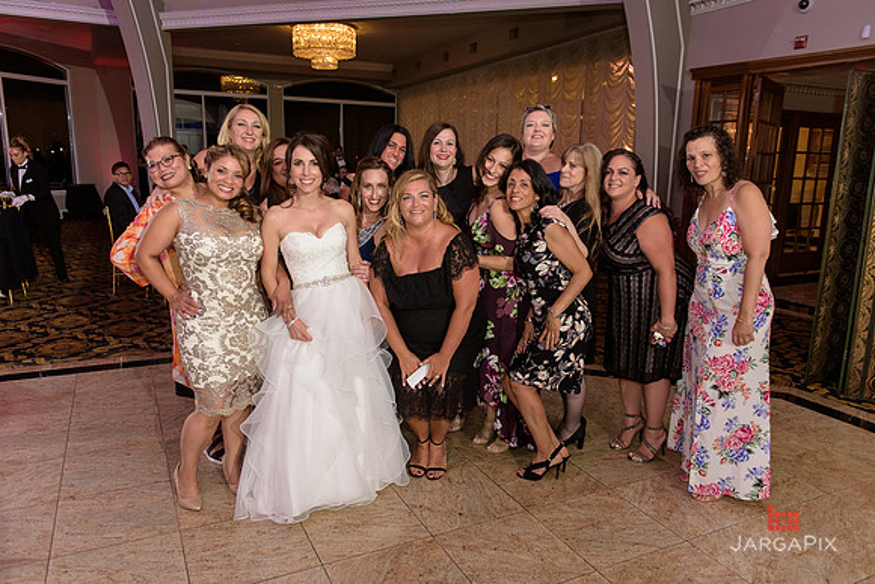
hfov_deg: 69.4
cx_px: 438
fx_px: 632
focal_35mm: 26
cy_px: 292
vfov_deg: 49.6
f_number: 3.2
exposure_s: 1/125
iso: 1600
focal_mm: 26
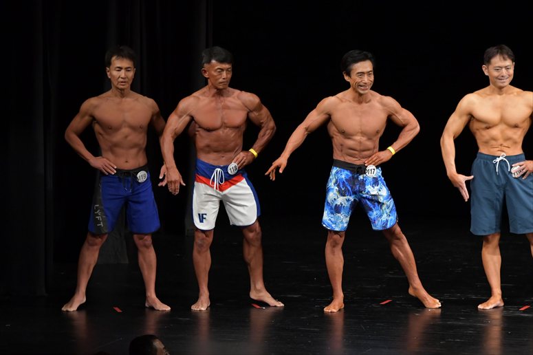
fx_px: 3774
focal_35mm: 255
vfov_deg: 5.4
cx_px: 266
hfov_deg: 8.1
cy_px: 178
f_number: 5.6
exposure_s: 1/400
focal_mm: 170
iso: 3200
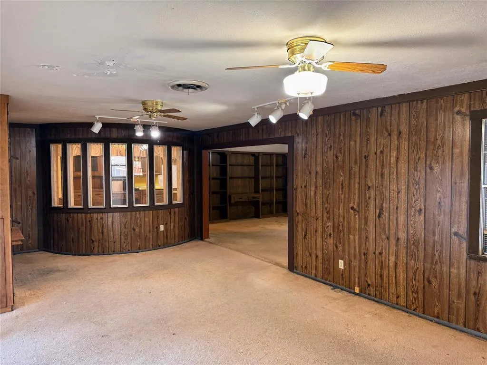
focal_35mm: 24
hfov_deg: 71.6
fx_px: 338
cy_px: 182
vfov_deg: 56.8
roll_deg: -0.3
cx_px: 244
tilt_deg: -1.7
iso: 250
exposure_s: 1/60
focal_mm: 6.76
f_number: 1.78
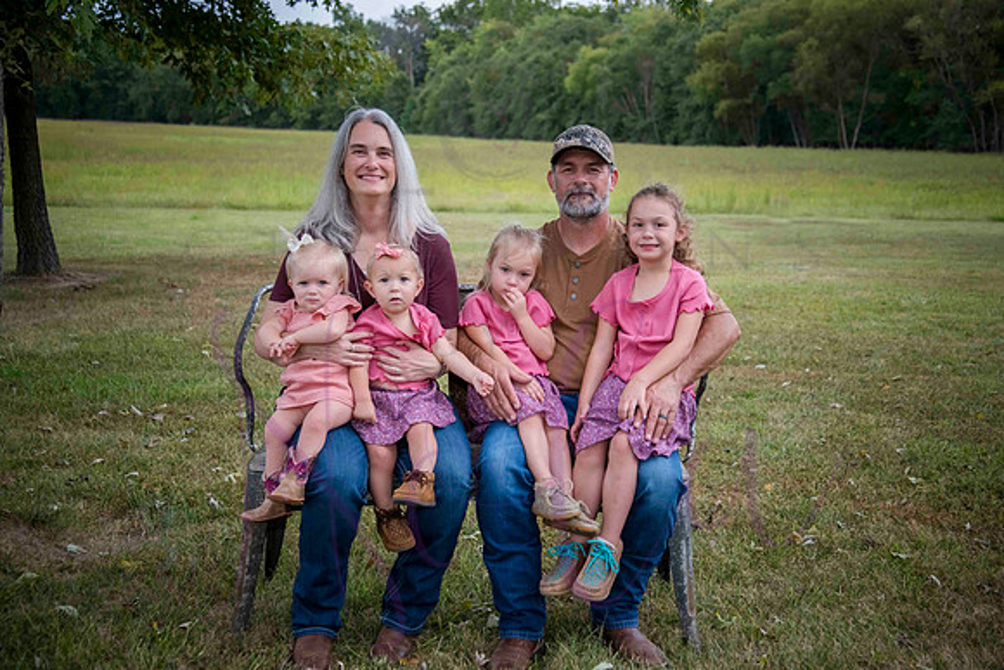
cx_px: 502
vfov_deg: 29.3
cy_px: 335
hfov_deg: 42.7
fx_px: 1283
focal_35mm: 46
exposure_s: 1/640
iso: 400
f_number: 4.2
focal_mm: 46
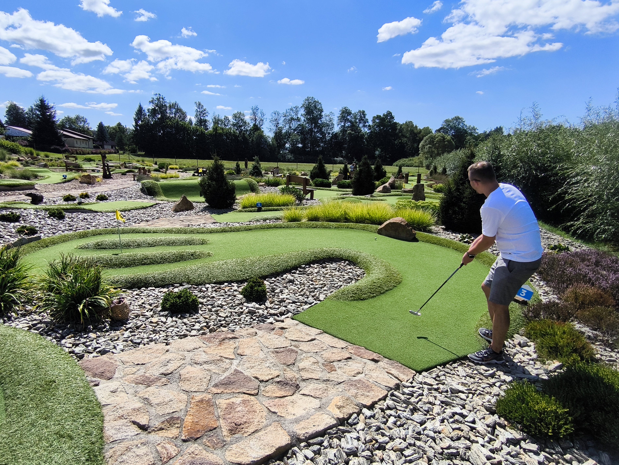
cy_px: 233
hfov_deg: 81.7
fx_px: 358
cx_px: 295
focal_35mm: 20
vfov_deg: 66.0
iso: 50
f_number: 2.2
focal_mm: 1.91
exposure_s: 1/2677
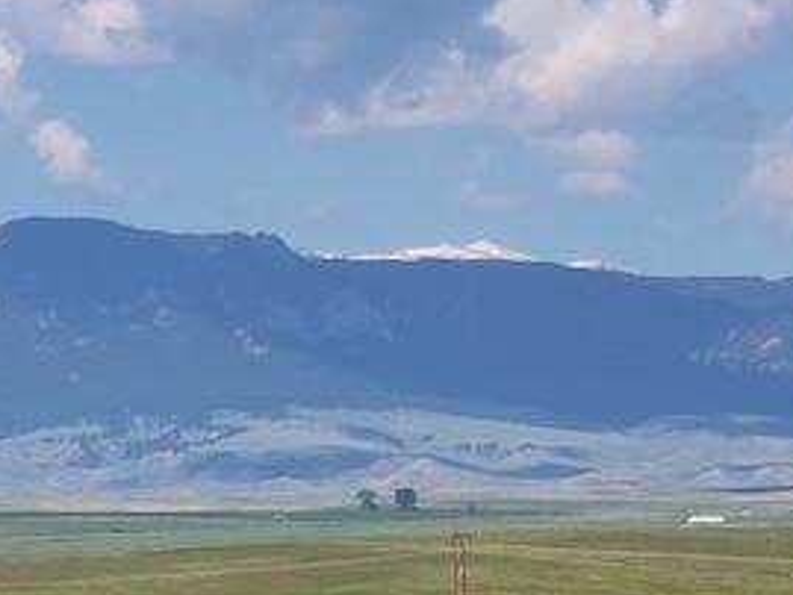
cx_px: -554
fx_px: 7151
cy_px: 748
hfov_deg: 6.2
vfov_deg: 4.7
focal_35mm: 312
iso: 110
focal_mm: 19.35
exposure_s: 1/1250
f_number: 2.8
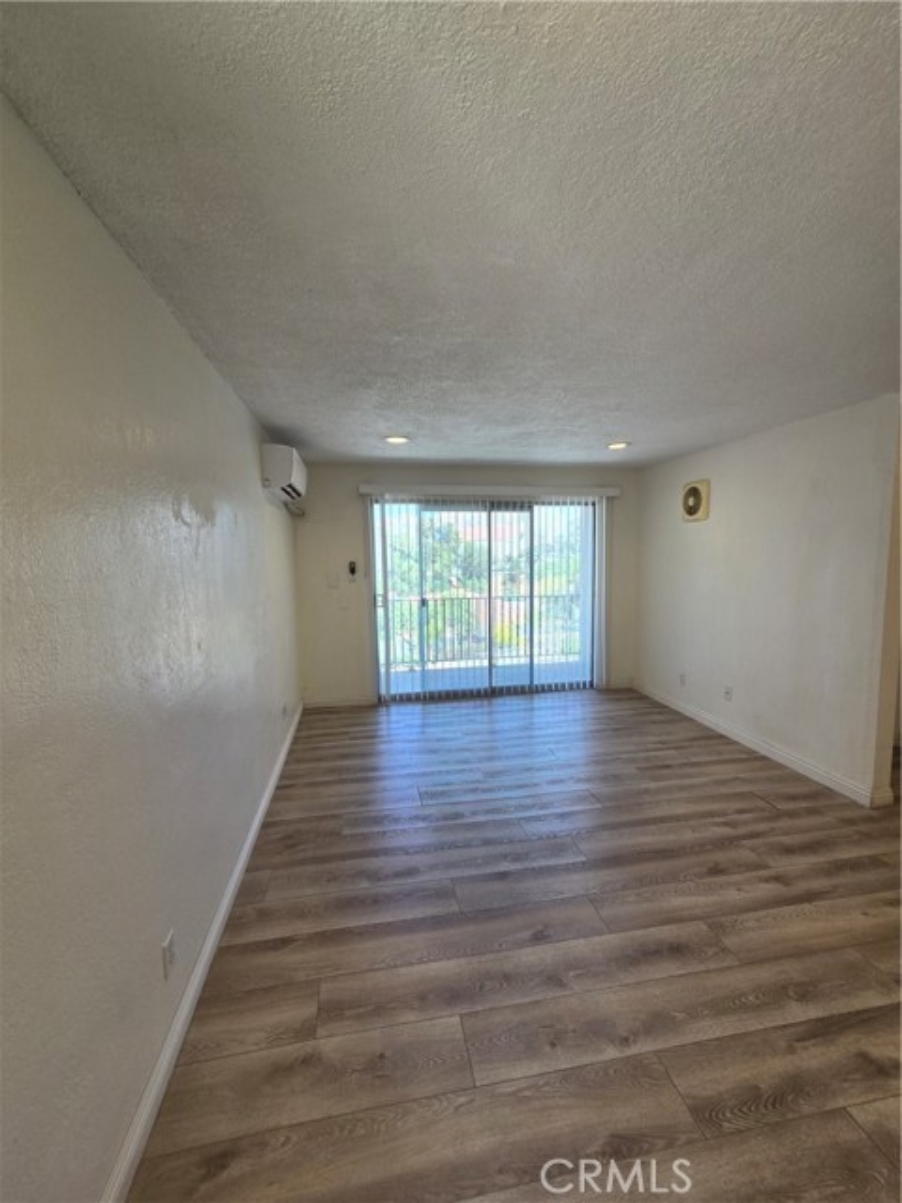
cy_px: 602
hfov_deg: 89.9
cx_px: 451
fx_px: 452
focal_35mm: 13
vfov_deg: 106.2
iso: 64
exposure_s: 1/120
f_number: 2.2
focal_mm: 2.2
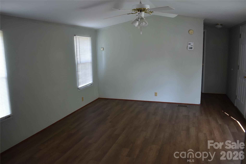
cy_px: 82
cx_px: 123
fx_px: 184
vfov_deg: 47.9
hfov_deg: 67.4
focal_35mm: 27
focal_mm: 18
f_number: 4
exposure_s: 1/60
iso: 450
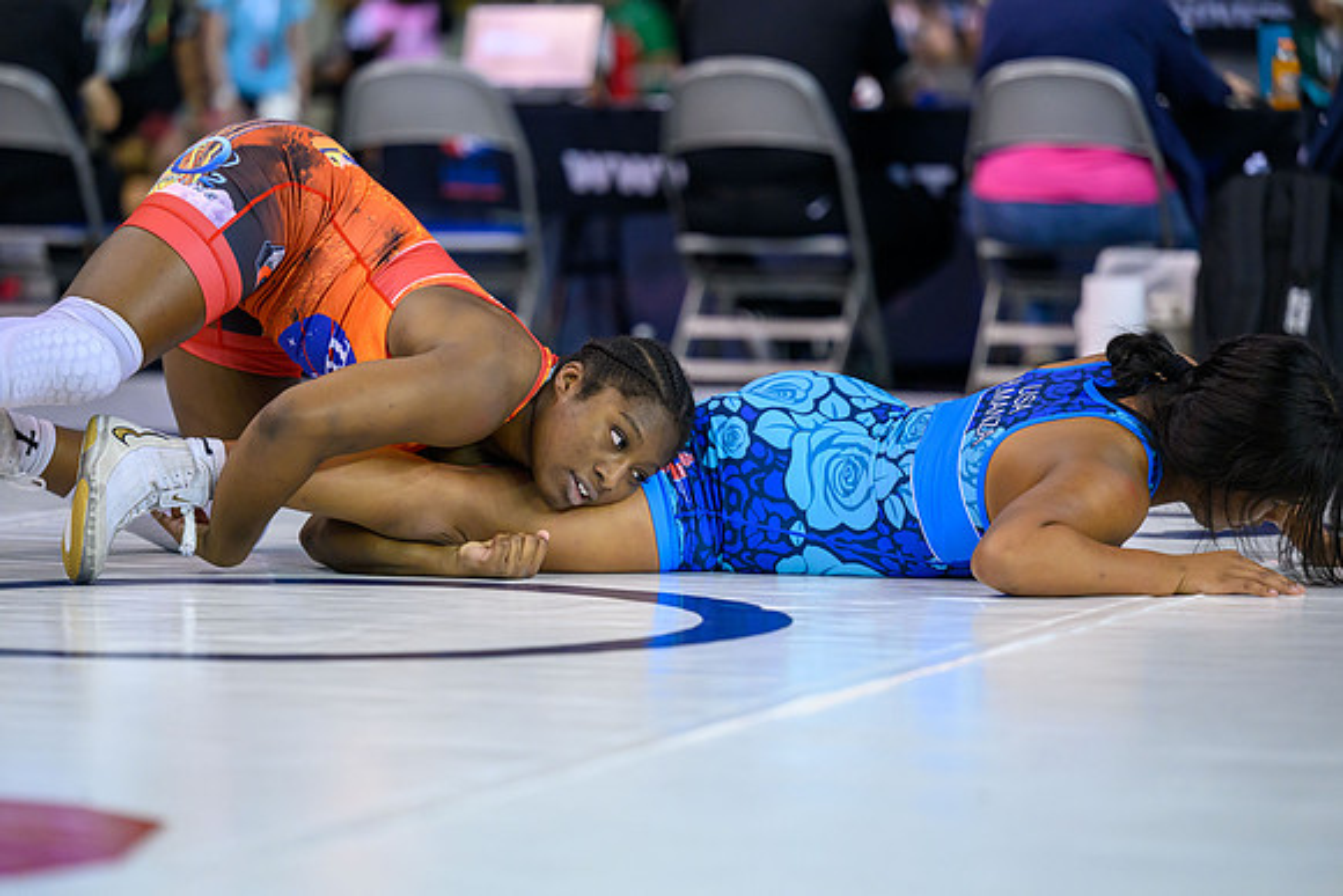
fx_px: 5457
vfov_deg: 9.4
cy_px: 461
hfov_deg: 14.0
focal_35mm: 146
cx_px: 646
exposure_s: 1/800
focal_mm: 140
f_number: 2.8
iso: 3200
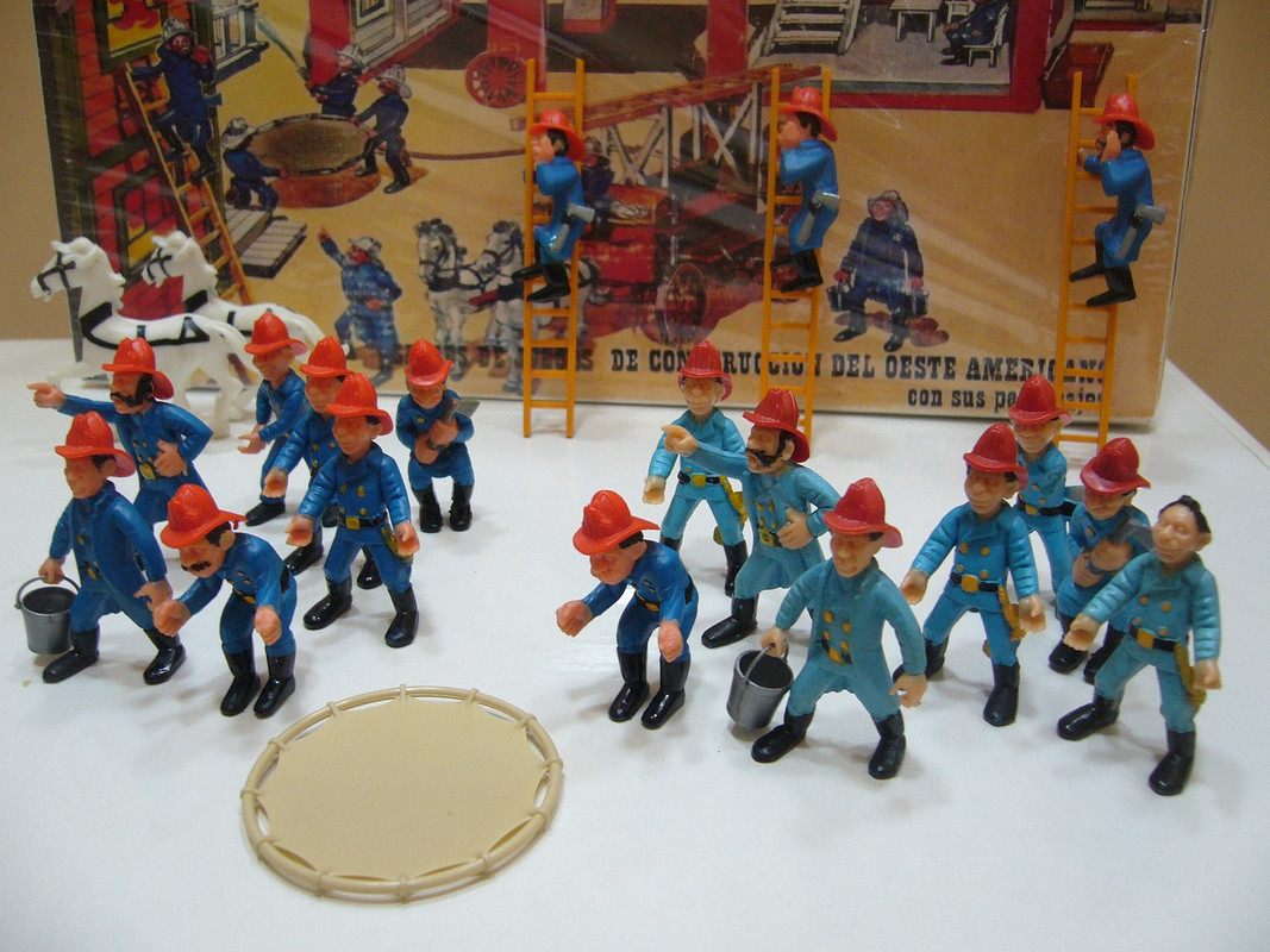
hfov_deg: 52.6
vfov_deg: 40.7
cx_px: 635
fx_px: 1284
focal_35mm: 35
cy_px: 476
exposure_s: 1/13
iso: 125
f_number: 2.8
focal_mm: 5.8
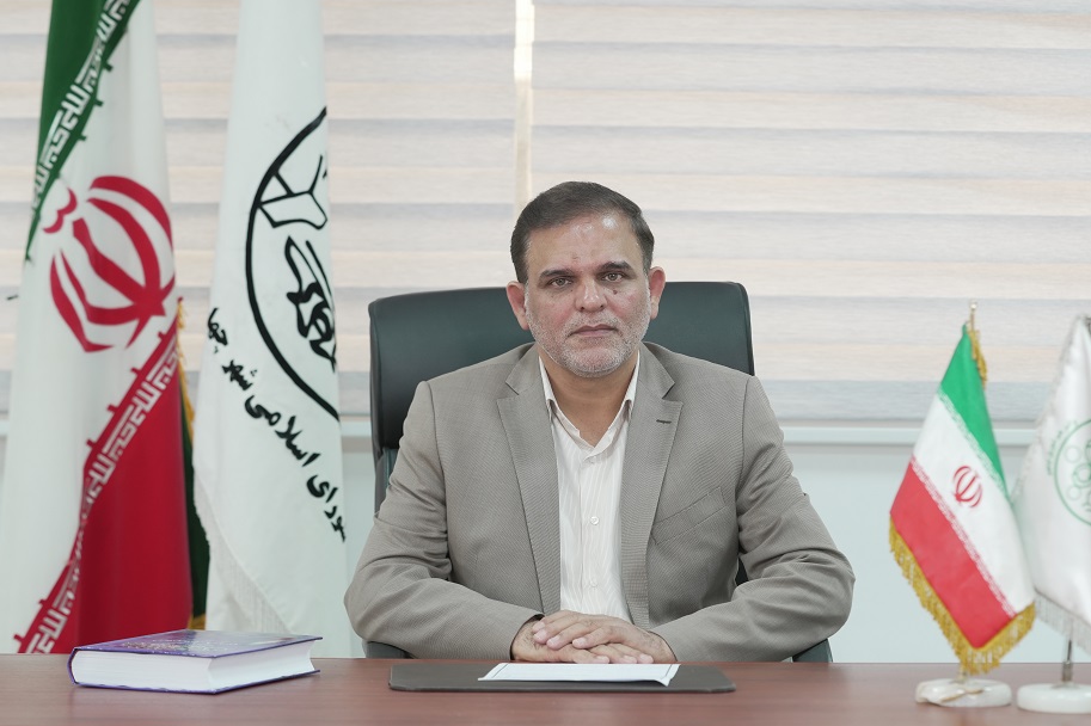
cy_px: 388
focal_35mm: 103
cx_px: 569
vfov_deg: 13.3
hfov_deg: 19.8
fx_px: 3120
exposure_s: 1/60
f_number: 4.5
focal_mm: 94
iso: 800
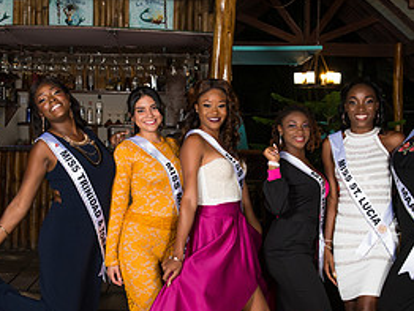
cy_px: 173
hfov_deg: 28.5
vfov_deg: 21.6
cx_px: 172
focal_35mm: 68
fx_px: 814
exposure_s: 1/80
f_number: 5.6
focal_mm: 32
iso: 500
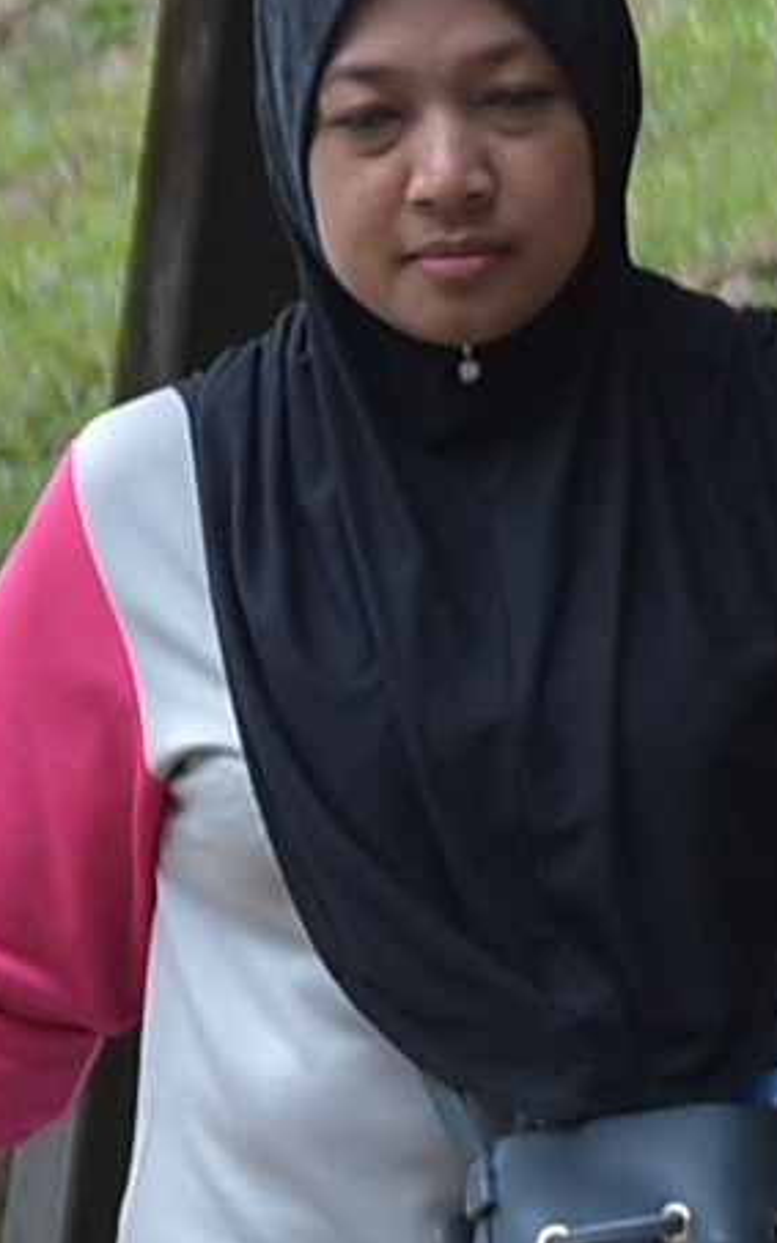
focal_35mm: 566
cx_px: -3289
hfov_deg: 2.2
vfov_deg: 3.7
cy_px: 1010
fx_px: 19183
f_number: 4.5
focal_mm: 56
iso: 200
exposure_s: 1/320
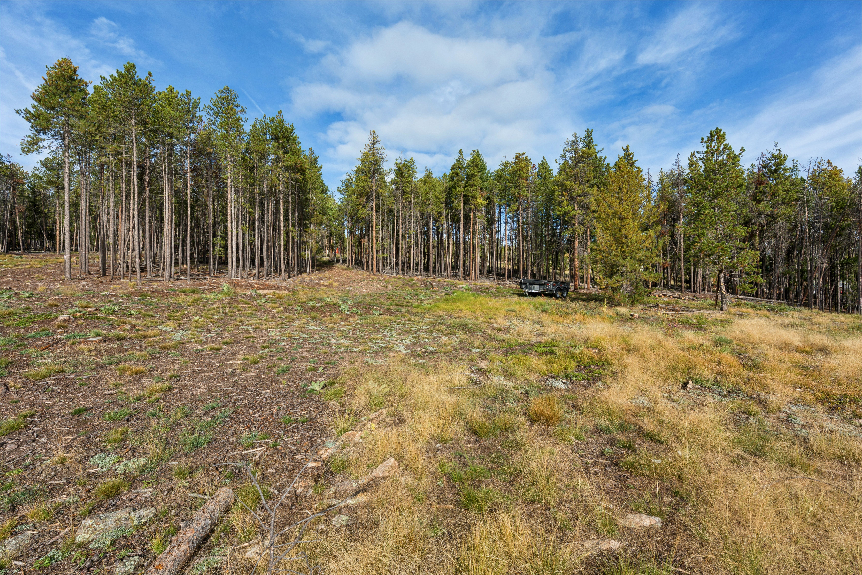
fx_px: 359
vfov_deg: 77.3
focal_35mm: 15
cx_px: 431
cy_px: 288
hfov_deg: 100.4
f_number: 10
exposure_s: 1/320
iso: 200
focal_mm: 15
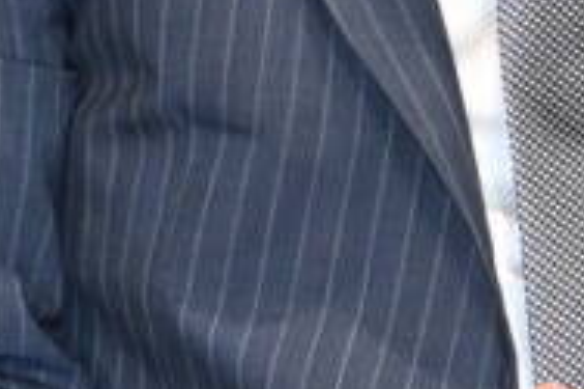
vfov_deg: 7.1
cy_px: -140
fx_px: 3112
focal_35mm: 192
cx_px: 749
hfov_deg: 10.5
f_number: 6.3
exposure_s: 1/60
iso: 800
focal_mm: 30
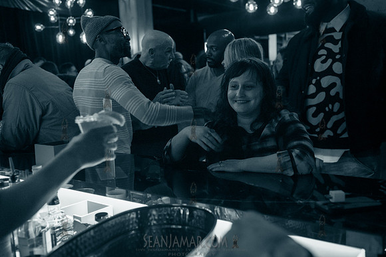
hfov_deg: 54.4
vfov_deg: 37.9
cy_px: 128
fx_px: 375
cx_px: 193
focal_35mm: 35
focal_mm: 35
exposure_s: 1/125
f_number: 3.5
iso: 8000
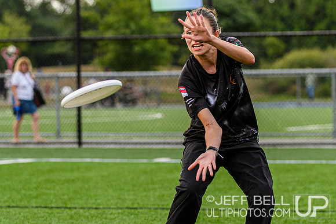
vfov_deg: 6.9
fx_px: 1845
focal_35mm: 198
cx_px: 207
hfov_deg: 10.4
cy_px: 73
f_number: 3.2
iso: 250
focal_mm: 98
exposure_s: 1/1250
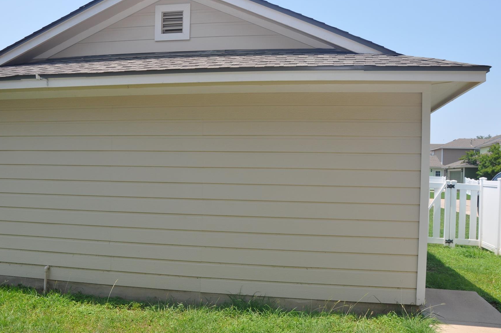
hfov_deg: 58.8
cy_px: 180
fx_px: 445
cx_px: 253
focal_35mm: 32
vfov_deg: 41.0
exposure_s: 1/200
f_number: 11
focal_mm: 18
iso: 200
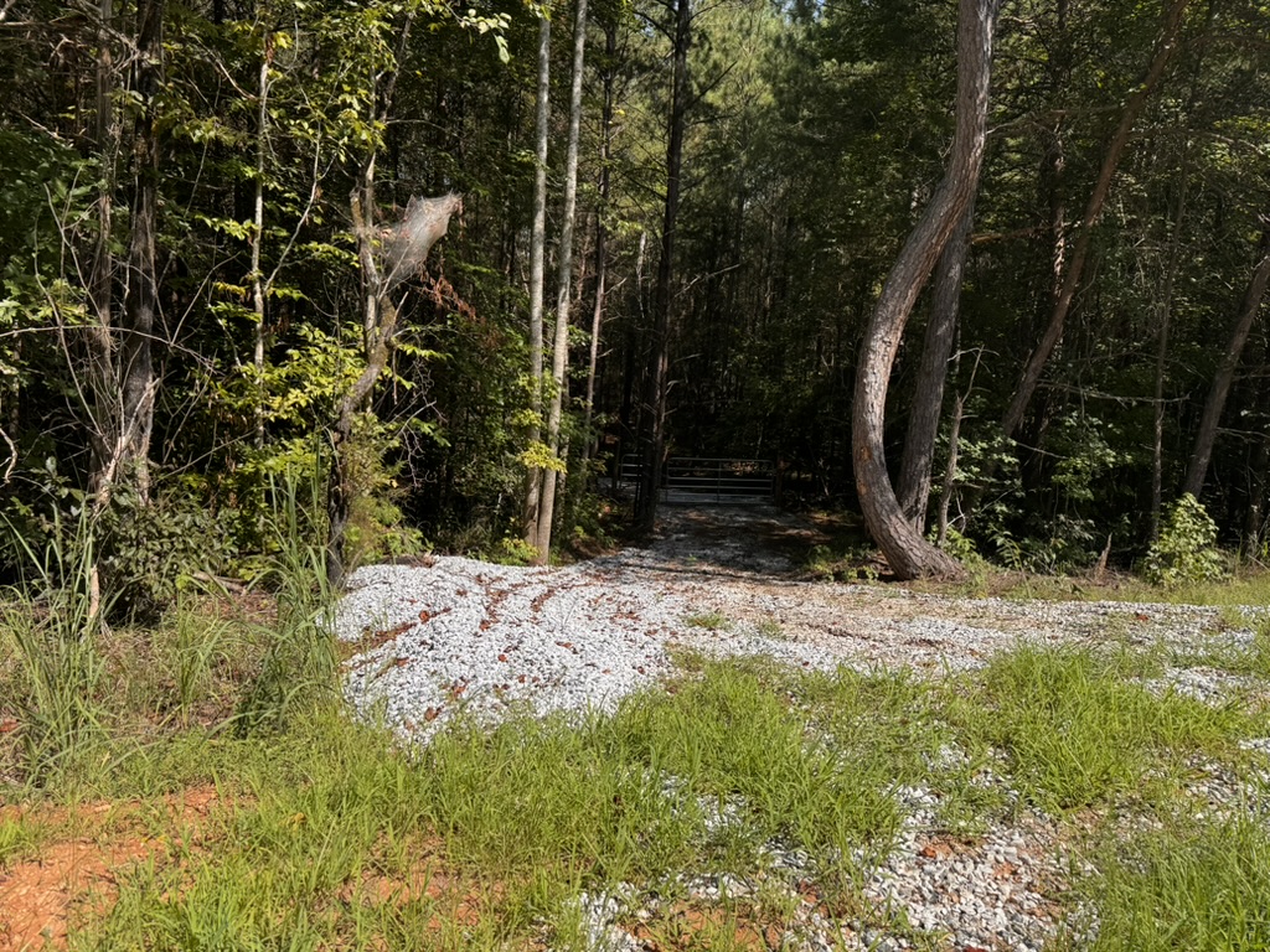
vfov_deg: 56.8
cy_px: 476
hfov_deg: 71.6
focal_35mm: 24
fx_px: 881
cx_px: 635
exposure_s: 1/1923
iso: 80
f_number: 1.78
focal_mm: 6.76
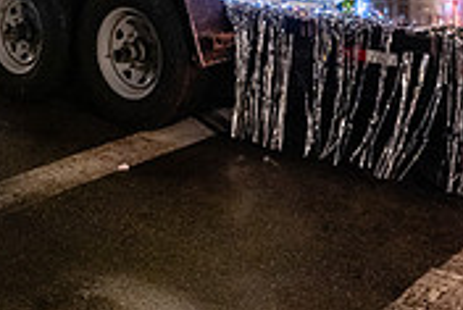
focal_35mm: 79
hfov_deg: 25.6
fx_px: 1018
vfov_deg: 15.6
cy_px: -188
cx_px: 203
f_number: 2.8
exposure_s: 1/160
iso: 6400
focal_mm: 24
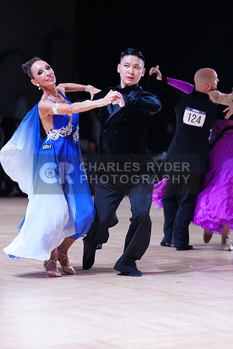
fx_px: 1164
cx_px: 116
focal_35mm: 120
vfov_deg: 17.1
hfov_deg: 11.4
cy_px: 174
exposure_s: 1/500
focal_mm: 120
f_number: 2.8
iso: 1250
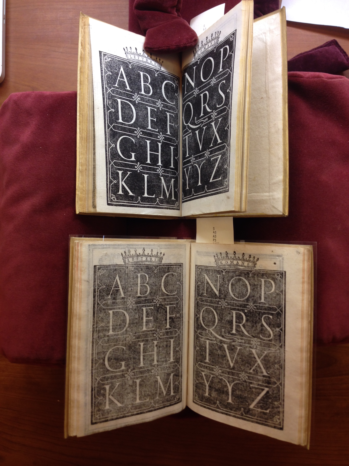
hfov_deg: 40.7
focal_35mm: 35
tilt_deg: -88.5
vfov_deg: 52.6
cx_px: 174
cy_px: 233
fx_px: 470
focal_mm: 4.28
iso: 50
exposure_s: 1/20
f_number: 2.4
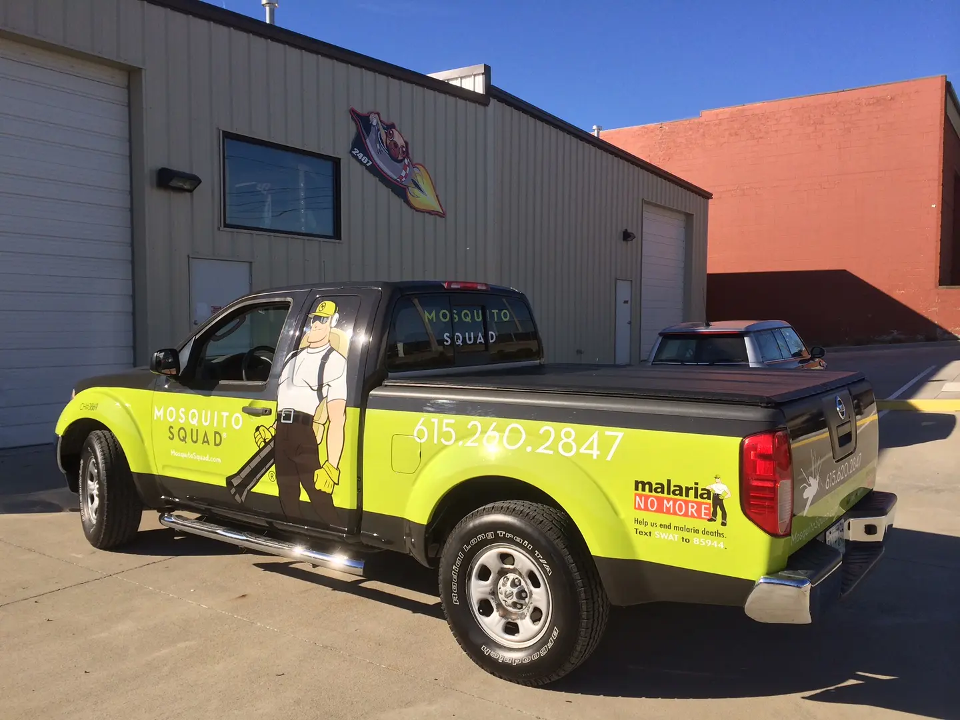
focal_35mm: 30
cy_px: 360
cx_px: 480
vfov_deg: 46.8
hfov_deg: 60.0
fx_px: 832
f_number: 2.2
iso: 40
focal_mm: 4.12
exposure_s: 1/2283
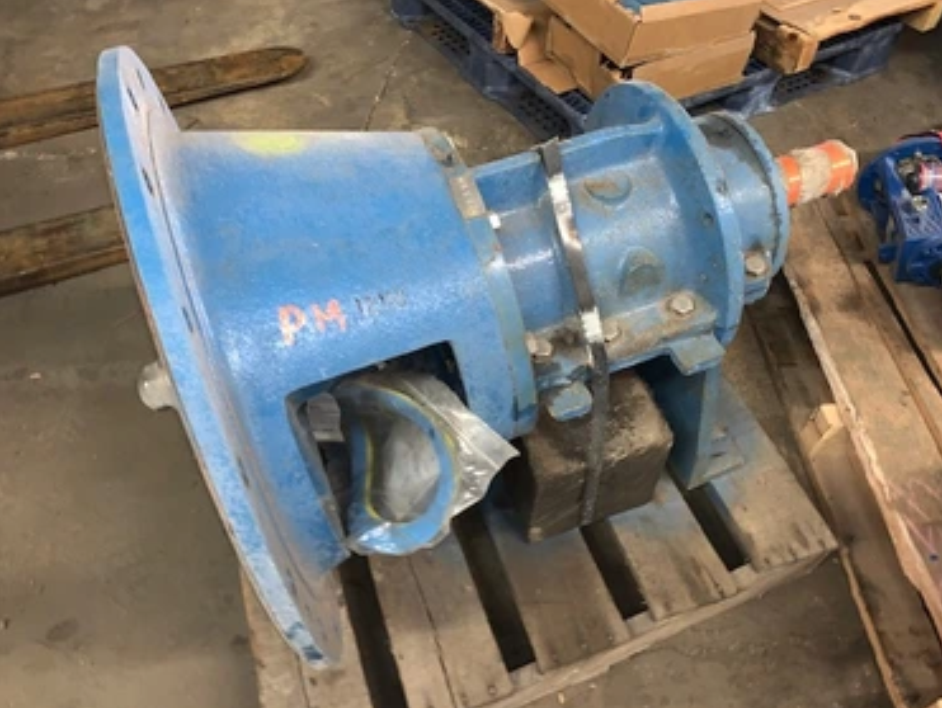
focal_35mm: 28
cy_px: 335
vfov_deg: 49.8
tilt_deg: -47.6
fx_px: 763
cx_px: 482
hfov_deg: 63.4
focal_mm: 4.25
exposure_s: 1/5
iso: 80
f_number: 1.8
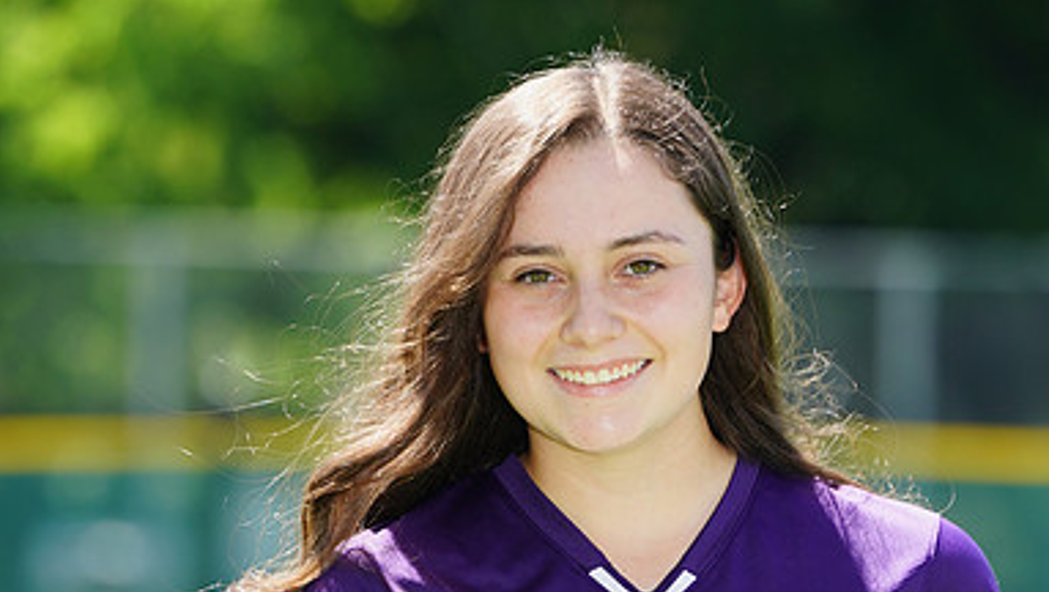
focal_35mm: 499
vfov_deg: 2.4
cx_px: 526
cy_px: 715
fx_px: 13889
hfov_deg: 4.3
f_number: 8
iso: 200
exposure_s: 1/200
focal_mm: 315
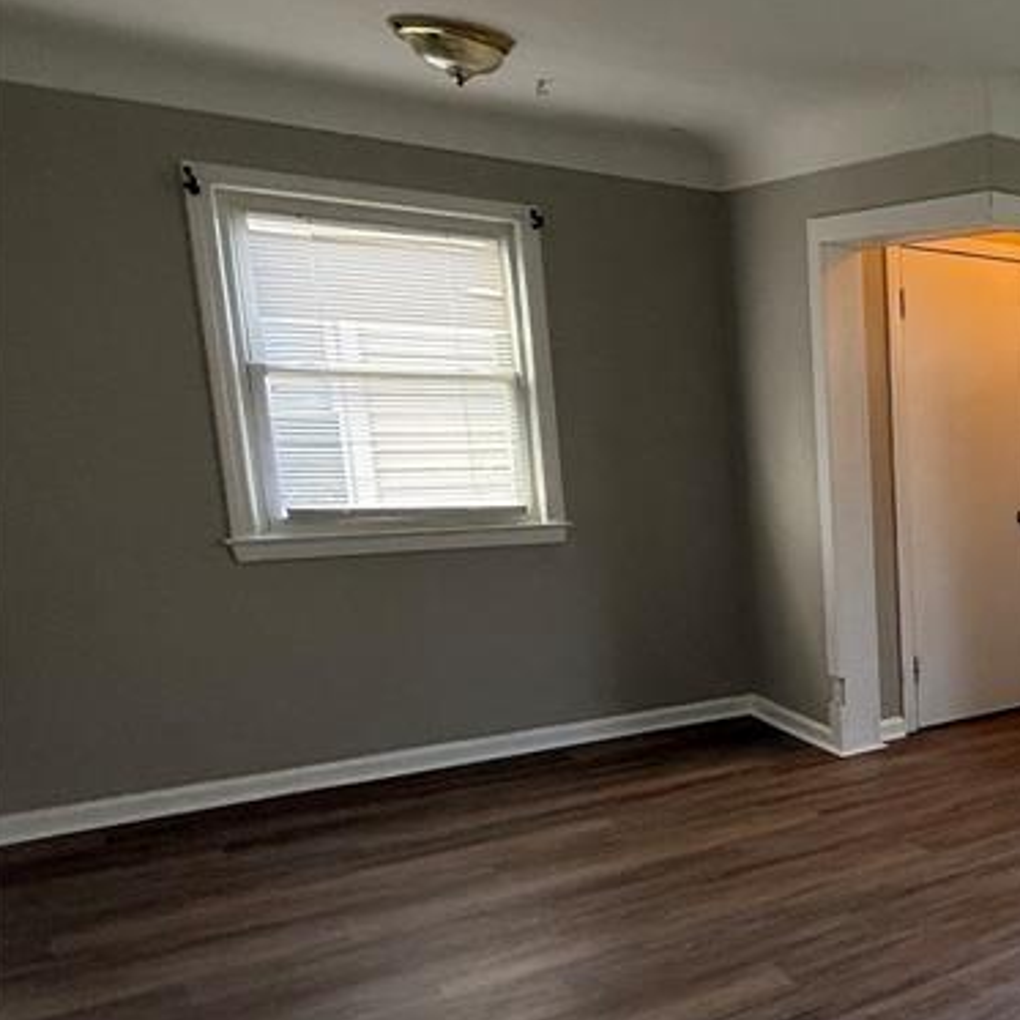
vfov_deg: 48.3
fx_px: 1133
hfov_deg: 32.8
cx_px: 1386
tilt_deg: -7.3
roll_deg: -3.2
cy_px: 591
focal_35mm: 34
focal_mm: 2.22
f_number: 2.2
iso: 125
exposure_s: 1/120
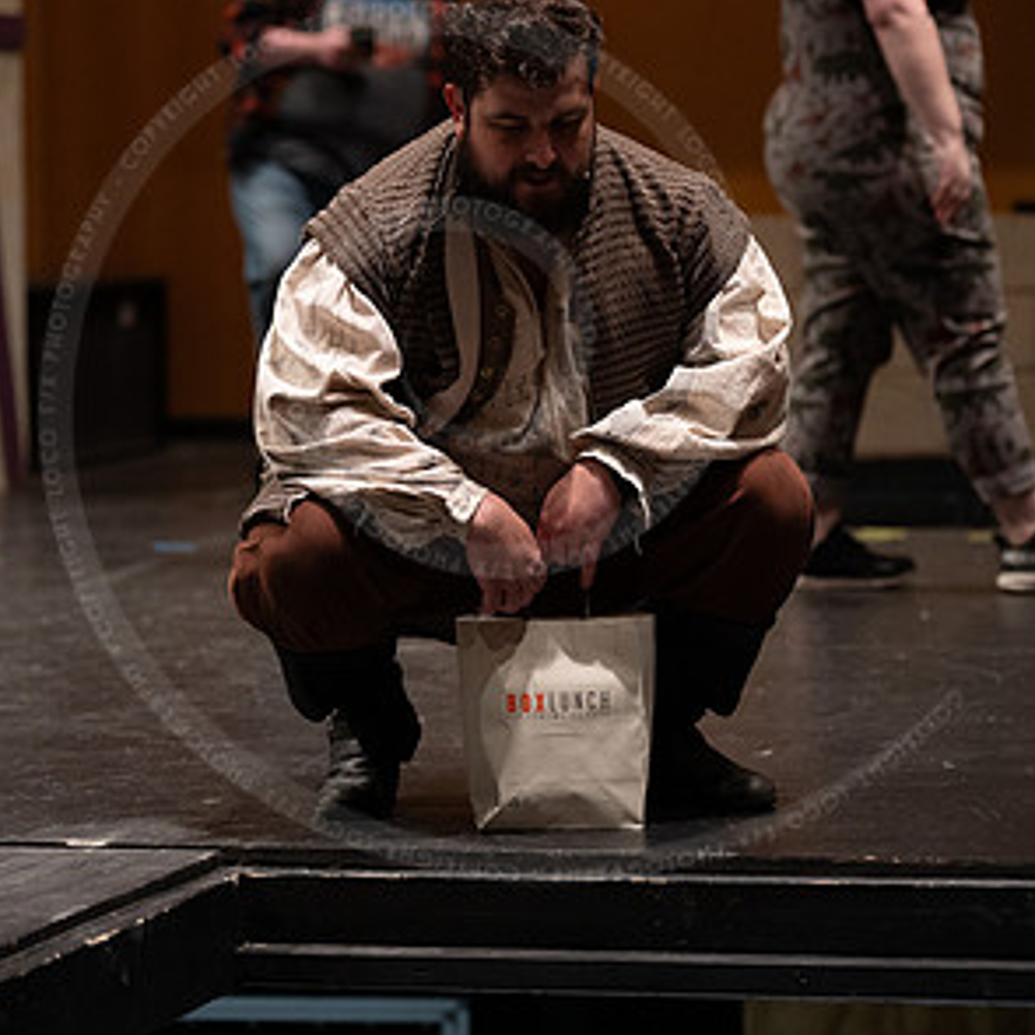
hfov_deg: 14.2
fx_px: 4161
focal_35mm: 123
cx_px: 512
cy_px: 428
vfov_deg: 14.2
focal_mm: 95
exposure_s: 1/250
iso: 2000
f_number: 2.7
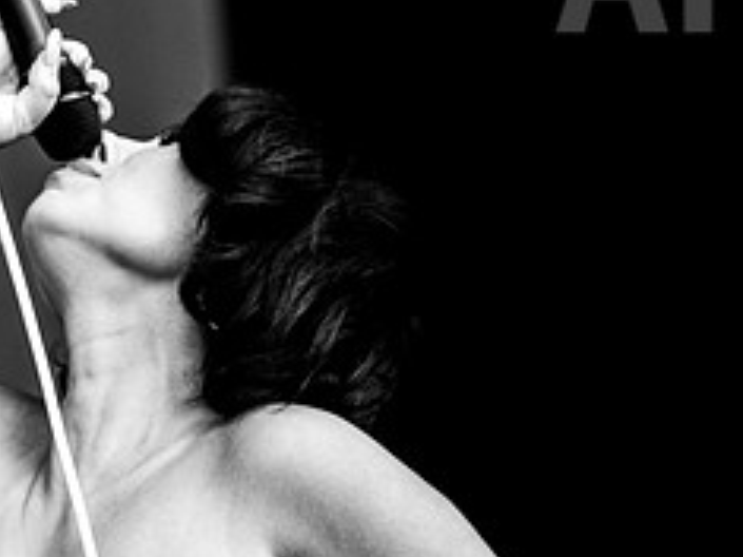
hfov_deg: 3.7
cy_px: 268
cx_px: 8
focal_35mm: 536
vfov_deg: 2.8
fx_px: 11499
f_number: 4.5
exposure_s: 1/1250
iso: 250
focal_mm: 200
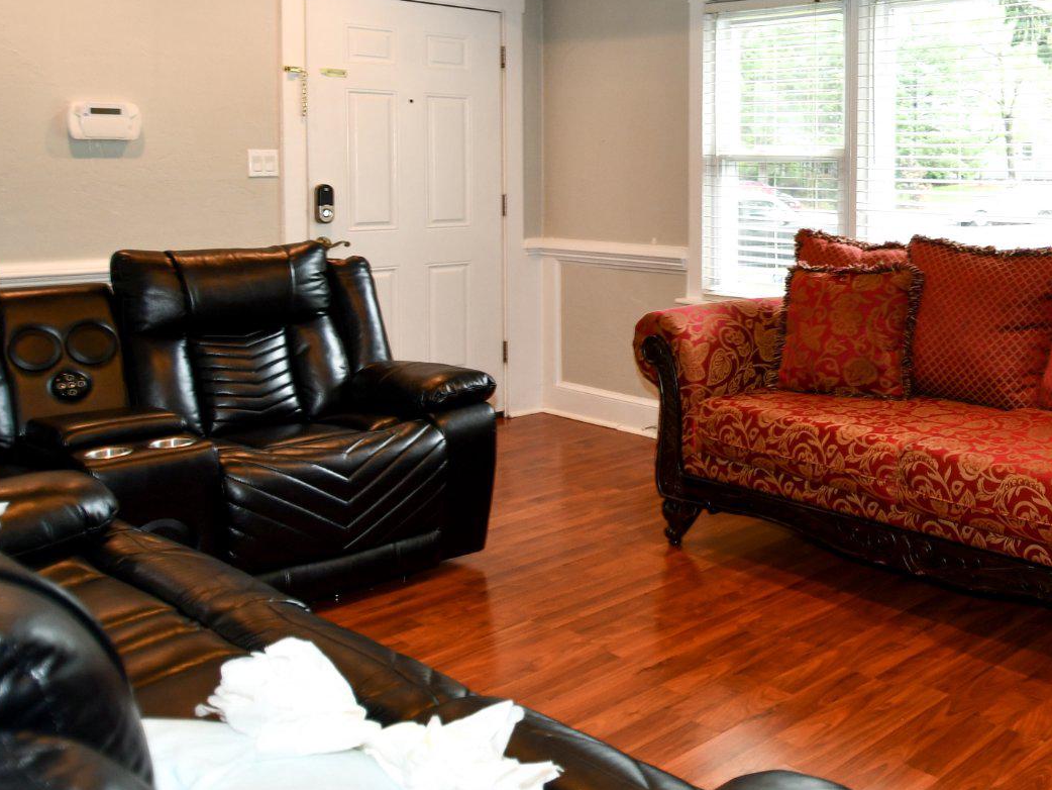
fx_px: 1034
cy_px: 221
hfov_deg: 51.5
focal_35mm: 34
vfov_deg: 40.9
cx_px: 795
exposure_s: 1/60
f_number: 4
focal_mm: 12
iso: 250
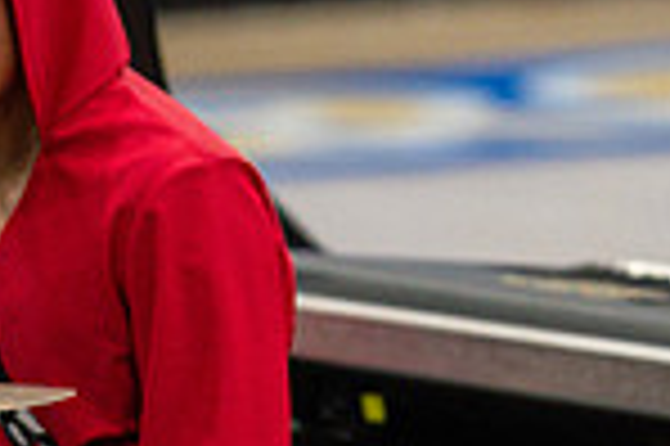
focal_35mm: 967
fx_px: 17977
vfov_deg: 1.4
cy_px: 175
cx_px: 688
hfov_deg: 2.1
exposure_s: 1/500
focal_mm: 200
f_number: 4
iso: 5000
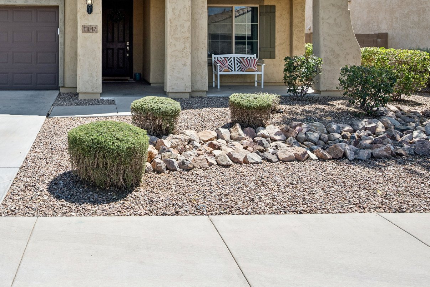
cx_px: 108
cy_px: 44
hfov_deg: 53.3
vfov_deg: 37.0
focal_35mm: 34
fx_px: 406
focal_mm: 20
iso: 320
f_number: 8
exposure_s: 1/500
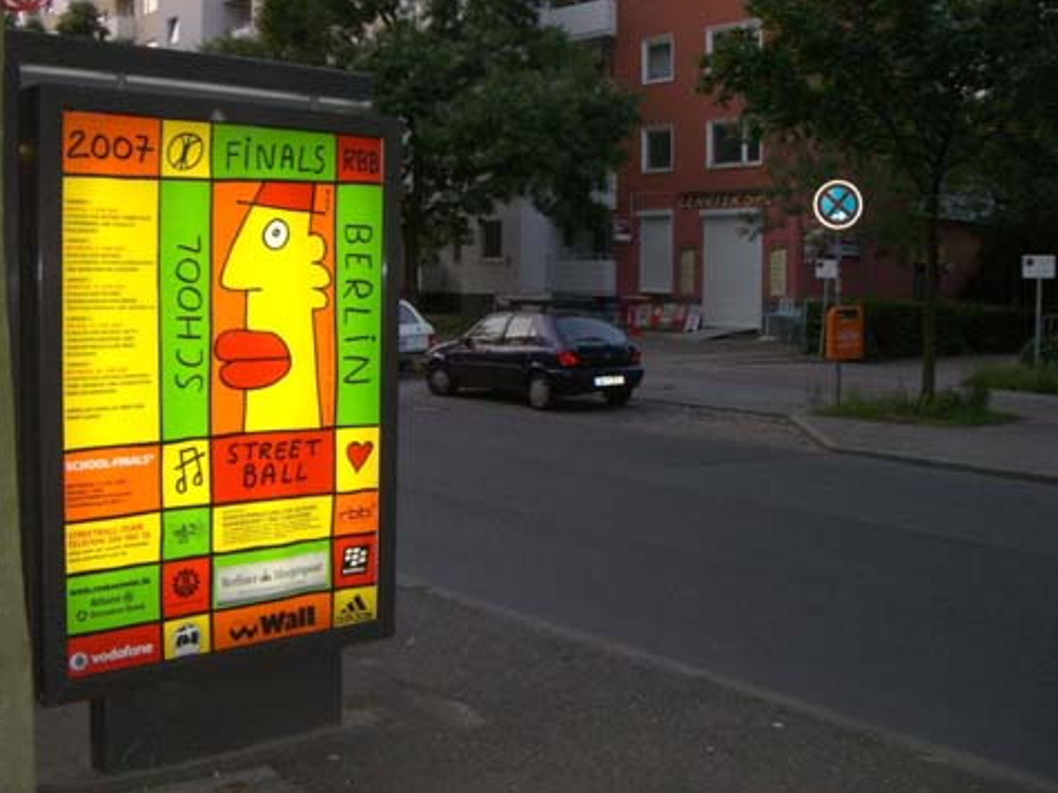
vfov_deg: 35.9
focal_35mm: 40
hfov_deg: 46.8
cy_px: 378
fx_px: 1222
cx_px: 508
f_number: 2.7
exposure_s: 1/60
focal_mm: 6.2
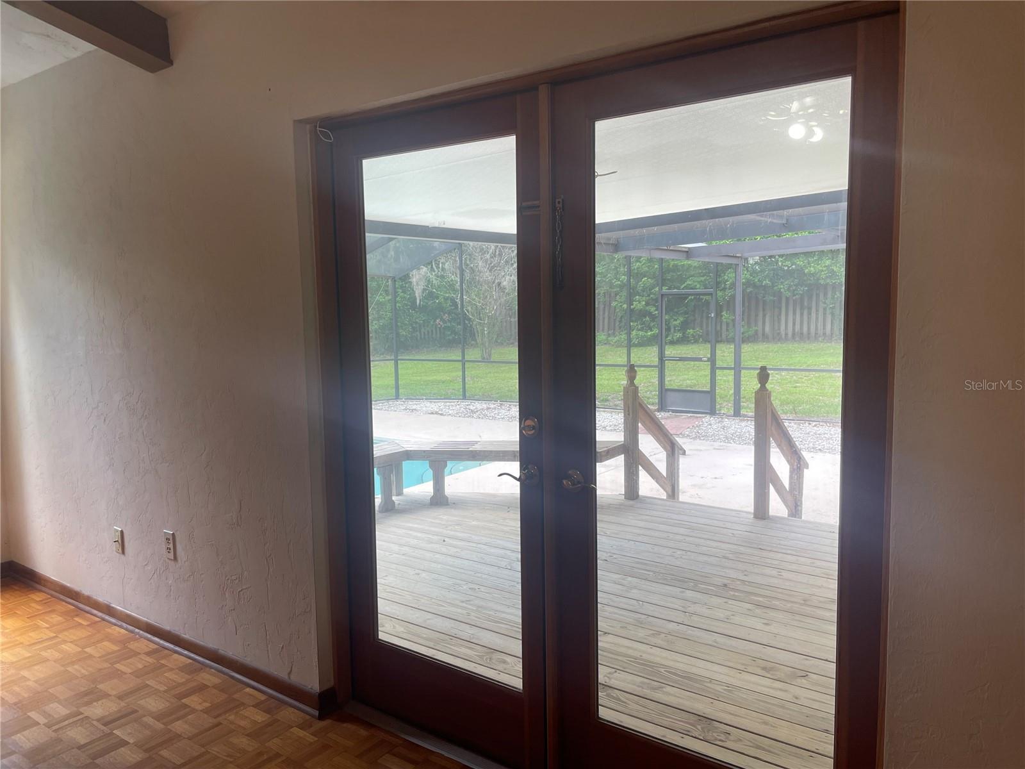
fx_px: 770
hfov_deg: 67.3
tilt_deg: -6.5
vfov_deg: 53.1
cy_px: 384
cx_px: 512
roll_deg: +1.6
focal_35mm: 26
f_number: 1.6
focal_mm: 4.2
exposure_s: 1/120
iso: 40
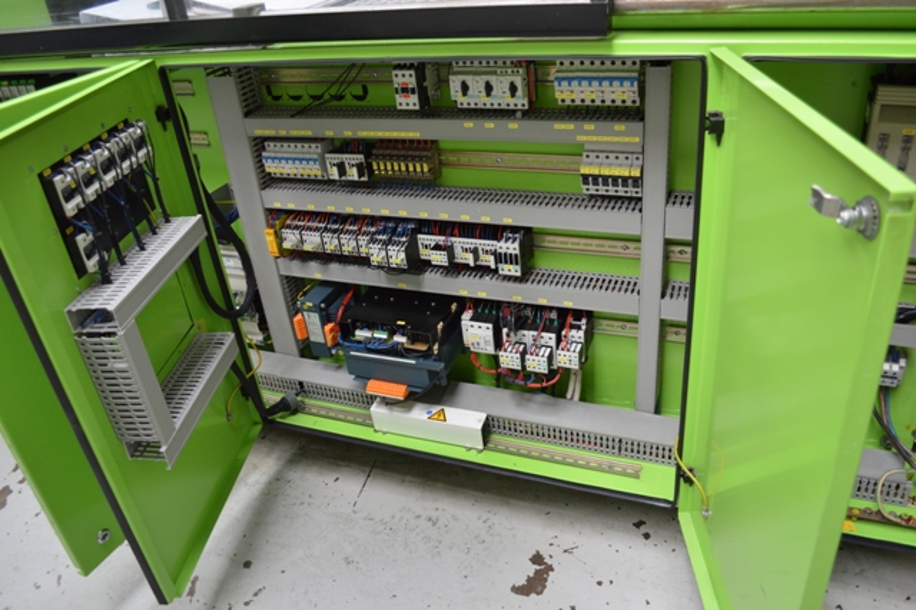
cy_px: 305
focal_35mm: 27
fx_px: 687
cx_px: 458
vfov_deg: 47.9
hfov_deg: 67.4
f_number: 3.5
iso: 400
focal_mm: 18
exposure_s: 1/50
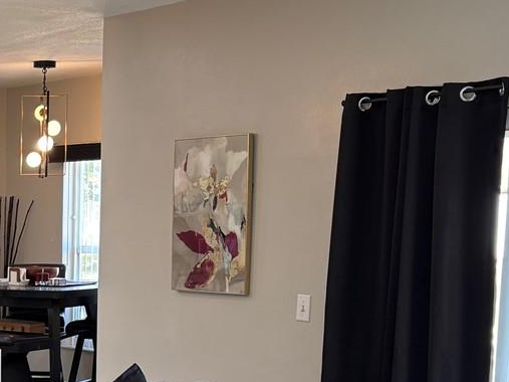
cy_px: 418
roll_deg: +0.1
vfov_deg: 17.4
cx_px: -88
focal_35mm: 82
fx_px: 1205
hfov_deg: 22.2
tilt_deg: -10.6
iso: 80
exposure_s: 1/60
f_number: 1.6
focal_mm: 5.96
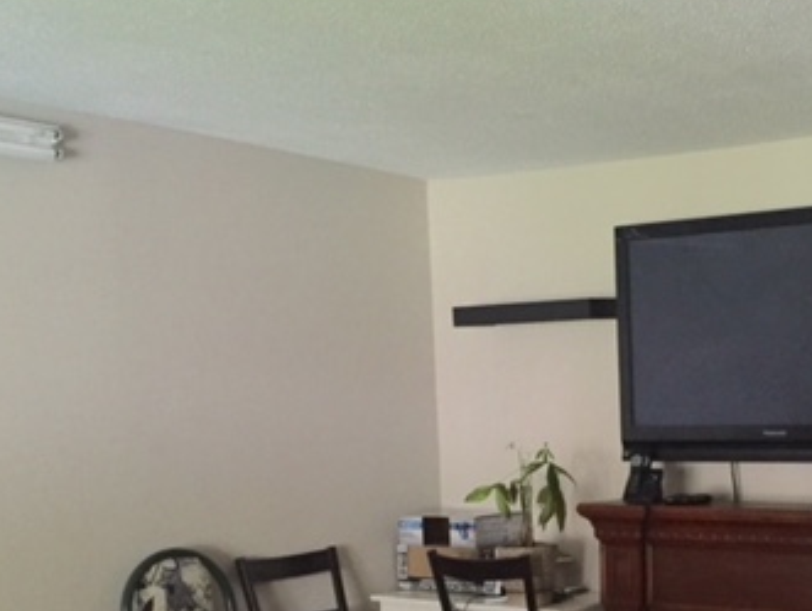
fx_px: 1315
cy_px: 552
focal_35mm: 56
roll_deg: -0.1
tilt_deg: -4.7
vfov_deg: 25.3
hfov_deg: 33.1
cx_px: 682
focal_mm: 4.15
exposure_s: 1/30
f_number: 2.2
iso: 200
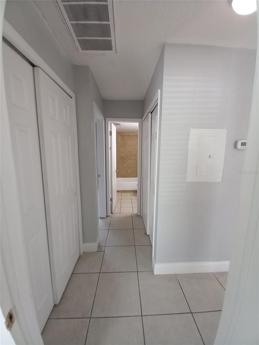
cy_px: 172
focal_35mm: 13
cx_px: 130
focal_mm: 1.13
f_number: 2.2
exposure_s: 1/40
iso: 160
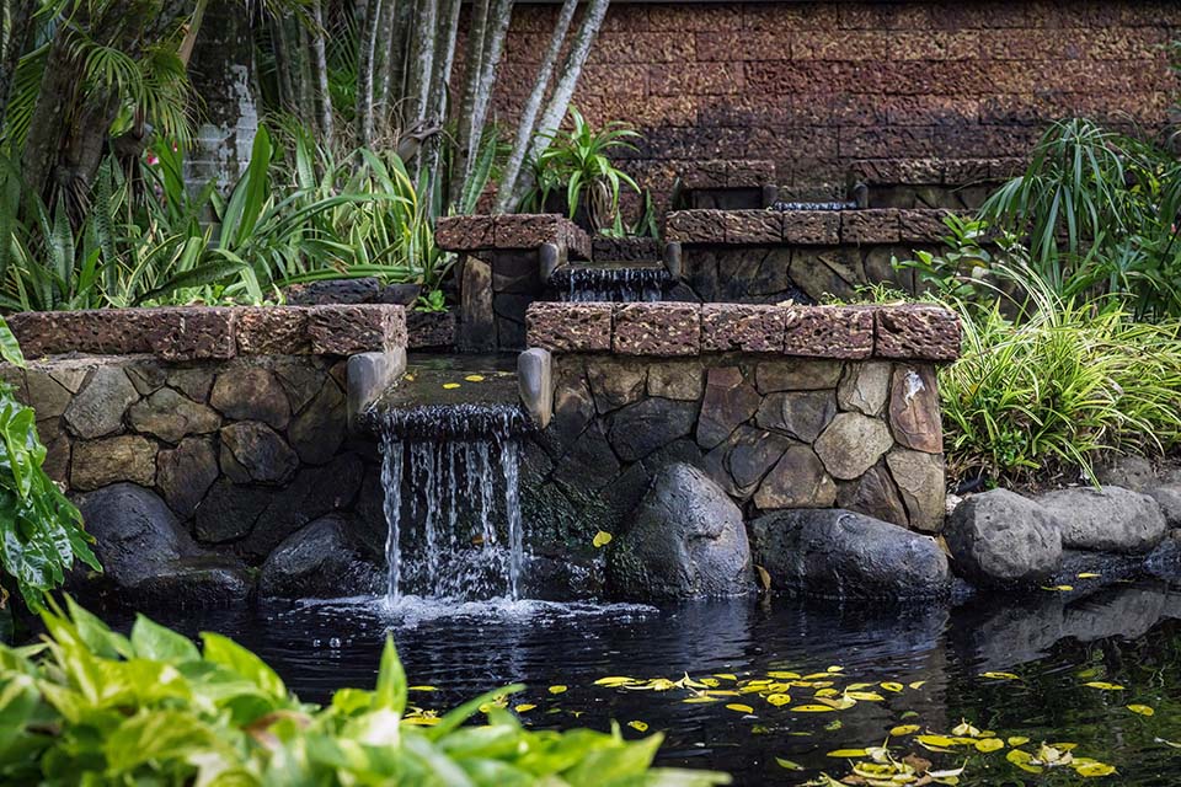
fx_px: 1739
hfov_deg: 37.5
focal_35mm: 53
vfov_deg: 25.5
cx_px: 590
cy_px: 394
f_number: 7.1
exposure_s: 1/200
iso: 20000
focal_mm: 53
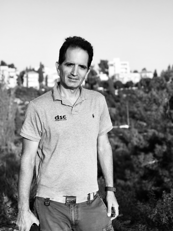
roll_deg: +0.6
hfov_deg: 25.7
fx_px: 380
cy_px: 116
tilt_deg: -2.1
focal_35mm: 57
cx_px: 86
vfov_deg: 33.8
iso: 20
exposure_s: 1/306
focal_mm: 6.6
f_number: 2.8
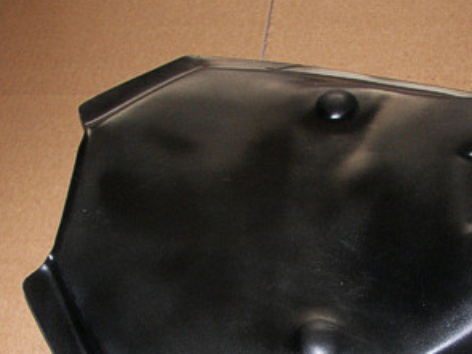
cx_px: 331
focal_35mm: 61
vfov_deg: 23.8
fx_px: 831
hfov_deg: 31.3
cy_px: 265
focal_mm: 6
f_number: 2.8
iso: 100
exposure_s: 1/30
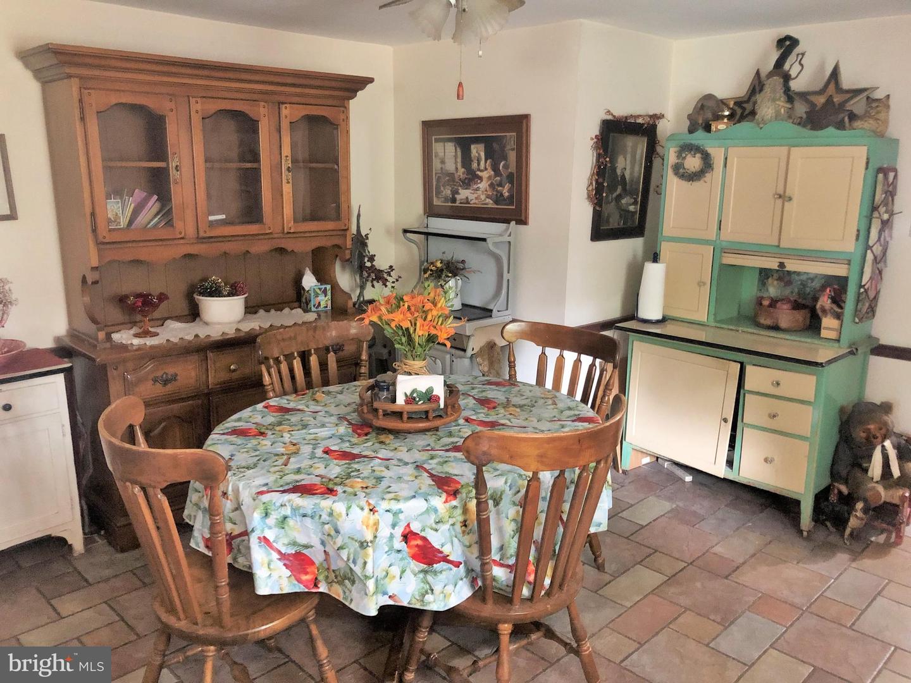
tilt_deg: -15.5
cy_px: 342
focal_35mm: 28
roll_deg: -0.4
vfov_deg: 49.7
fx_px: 737
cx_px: 456
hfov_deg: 63.4
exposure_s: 1/4
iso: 160
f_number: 1.8
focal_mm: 3.99
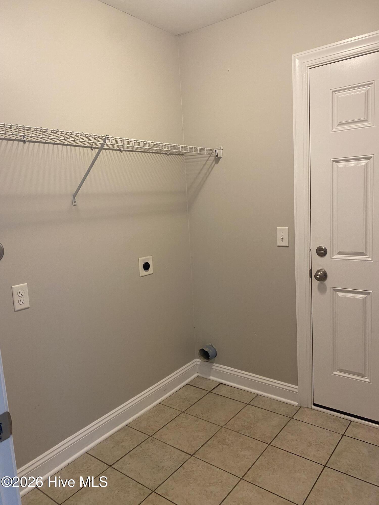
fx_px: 380
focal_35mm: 26
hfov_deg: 53.1
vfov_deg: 67.3
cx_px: 190
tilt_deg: -8.0
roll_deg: +3.7
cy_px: 252
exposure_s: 1/60
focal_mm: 4.25
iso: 100
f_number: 1.8
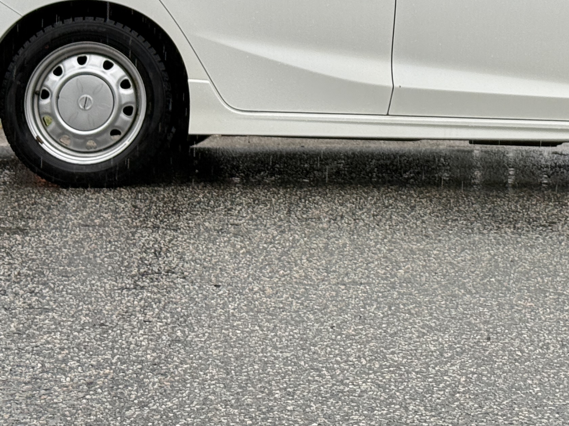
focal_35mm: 115
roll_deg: -1.0
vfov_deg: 12.6
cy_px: -76
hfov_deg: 17.0
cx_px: 433
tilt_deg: +1.7
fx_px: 1890
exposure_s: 1/384
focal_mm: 6.76
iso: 64
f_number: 1.78
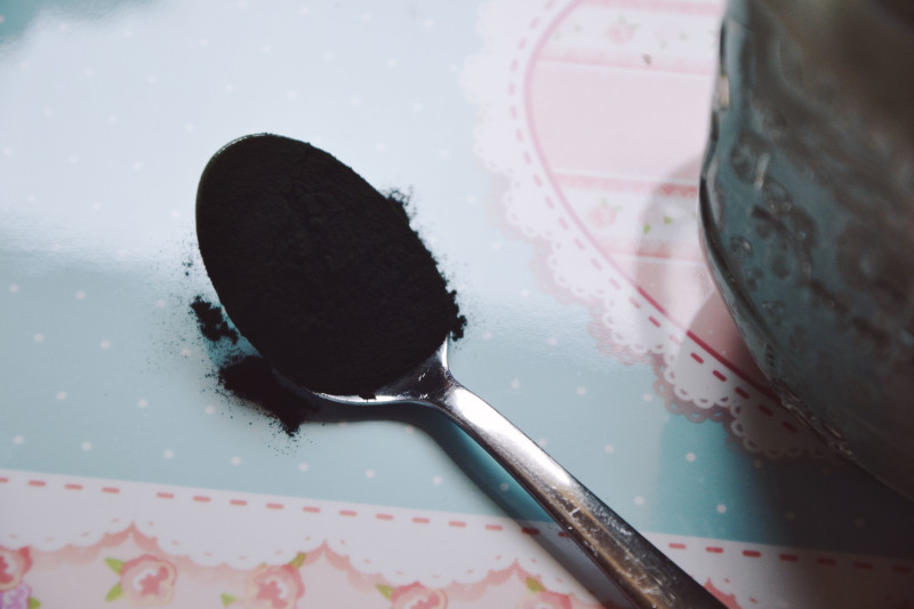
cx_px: 457
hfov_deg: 13.0
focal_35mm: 158
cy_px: 304
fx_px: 3998
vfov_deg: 8.7
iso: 400
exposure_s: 1/100
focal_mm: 105
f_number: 5.6
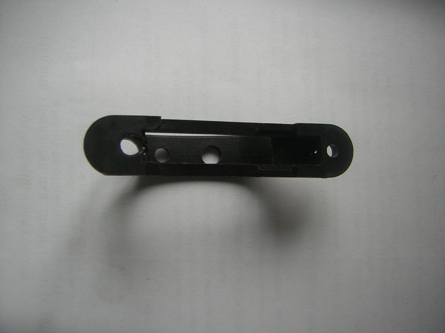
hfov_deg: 51.4
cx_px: 222
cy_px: 166
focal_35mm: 36
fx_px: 463
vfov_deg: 39.7
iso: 50
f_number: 2.6
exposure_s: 1/57.4
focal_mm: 4.7
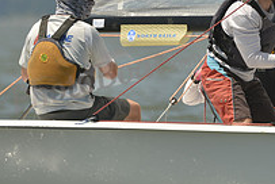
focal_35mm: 1142
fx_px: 8736
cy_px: 129
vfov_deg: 1.2
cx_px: 272
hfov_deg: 1.8
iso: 200
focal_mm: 400
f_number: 5.6
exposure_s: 1/1250
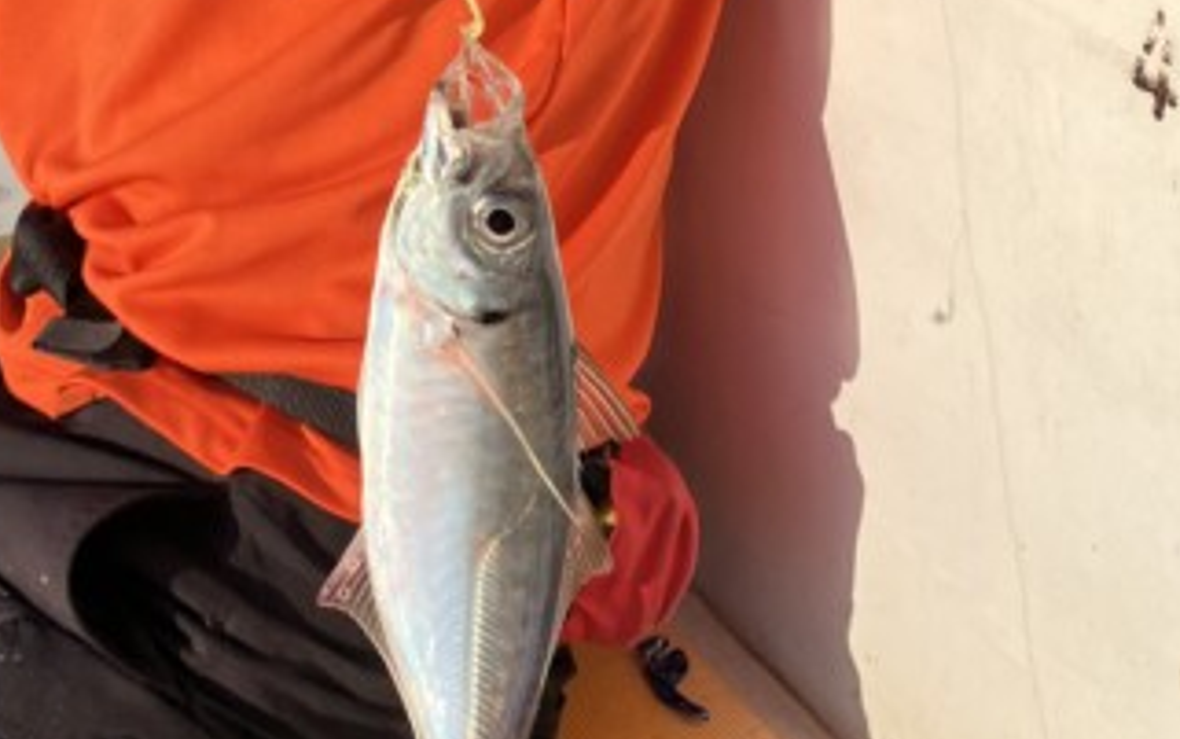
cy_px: 63
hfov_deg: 27.7
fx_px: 2381
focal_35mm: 74
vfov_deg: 17.4
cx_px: 401
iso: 32
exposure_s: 1/2558
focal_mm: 3.99
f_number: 1.8
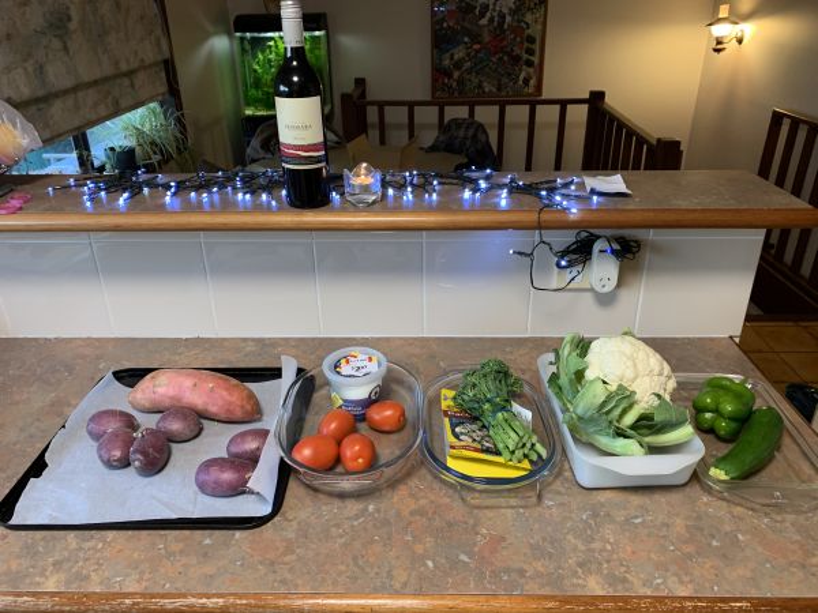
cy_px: 306
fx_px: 614
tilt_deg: -27.4
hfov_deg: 67.3
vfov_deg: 53.1
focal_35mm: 26
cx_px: 409
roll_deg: +0.6
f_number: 1.8
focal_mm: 4.25
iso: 200
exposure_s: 1/60
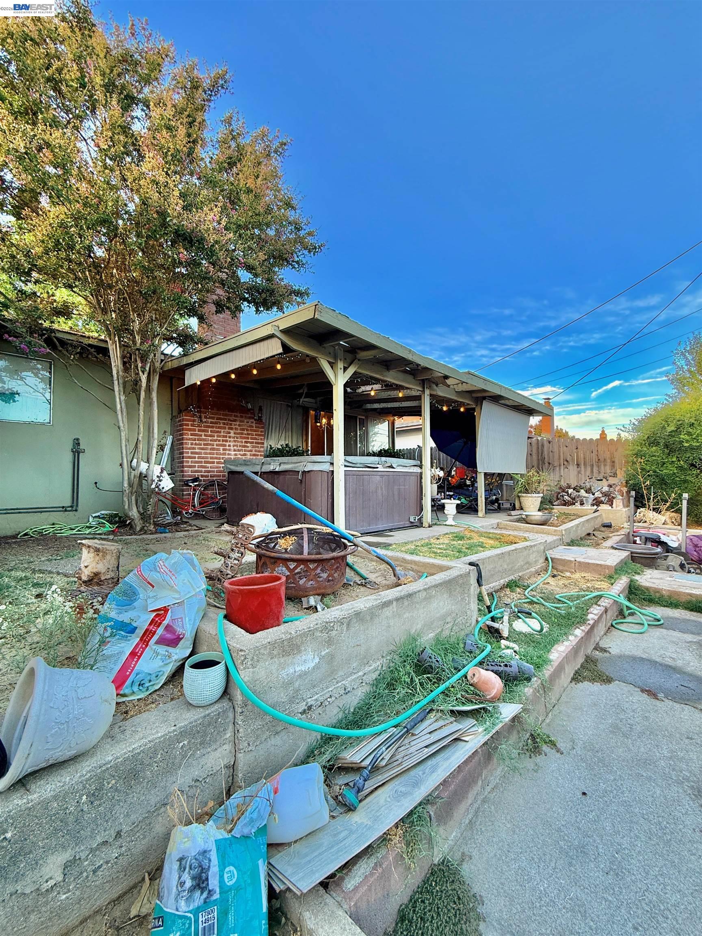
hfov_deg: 85.7
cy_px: 468
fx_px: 379
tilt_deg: +2.8
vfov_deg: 102.1
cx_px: 351
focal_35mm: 14
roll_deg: -0.1
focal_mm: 2.22
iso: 64
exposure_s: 1/120
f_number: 2.2
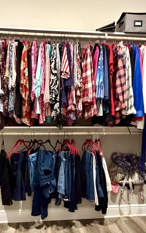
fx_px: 204
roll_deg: -0.5
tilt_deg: -3.3
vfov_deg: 59.5
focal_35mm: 32
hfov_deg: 39.2
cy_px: 129
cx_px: 56
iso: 1250
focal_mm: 2.22
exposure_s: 1/60
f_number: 2.2
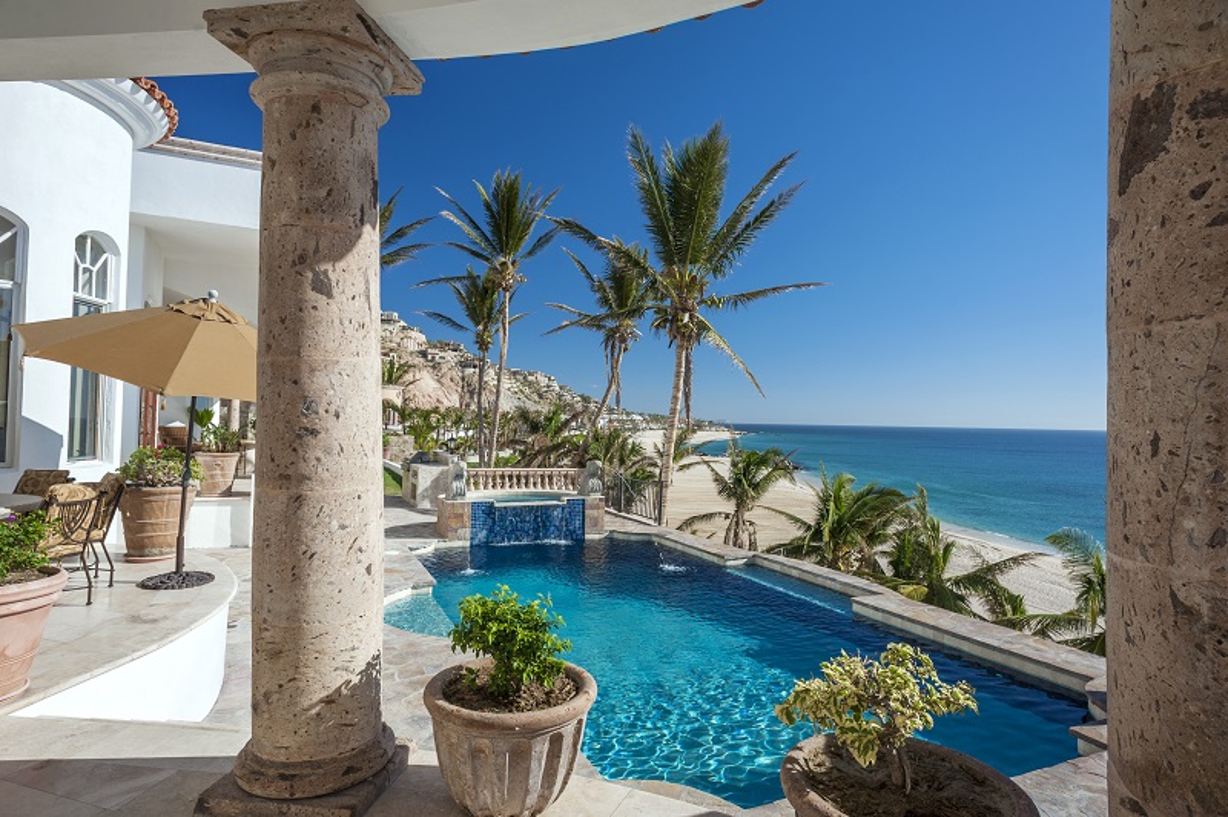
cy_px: 408
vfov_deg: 61.8
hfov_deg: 84.0
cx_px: 614
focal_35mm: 20
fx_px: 682
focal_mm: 20
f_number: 10
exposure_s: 1/160
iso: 200
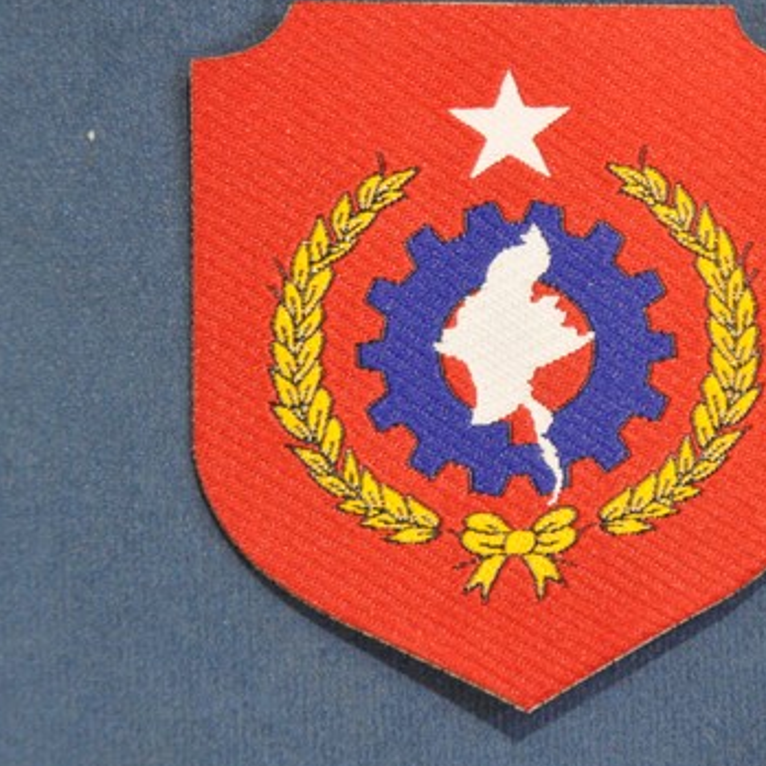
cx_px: 551
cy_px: 359
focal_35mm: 175
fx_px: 4381
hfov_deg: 10.0
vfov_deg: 10.0
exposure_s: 1/30
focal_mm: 80
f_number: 5
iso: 3200
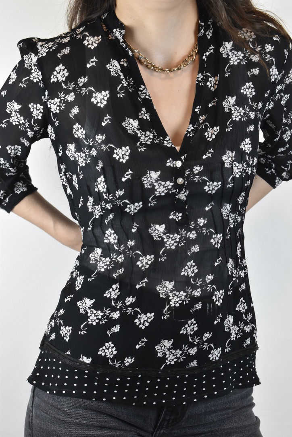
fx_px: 912
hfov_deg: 18.2
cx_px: 146
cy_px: 218
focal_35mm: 75
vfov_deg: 27.0
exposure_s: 1/50
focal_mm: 50
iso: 1600
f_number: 16
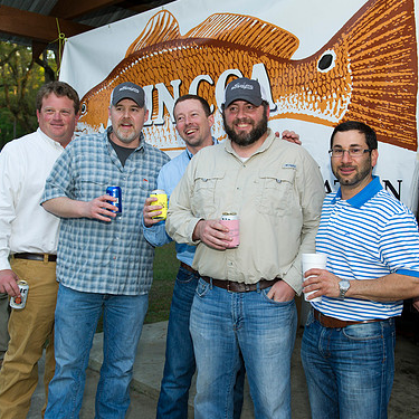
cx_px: 227
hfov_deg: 40.0
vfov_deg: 40.0
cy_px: 207
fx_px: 575
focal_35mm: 42
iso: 640
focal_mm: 32
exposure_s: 1/250
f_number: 5
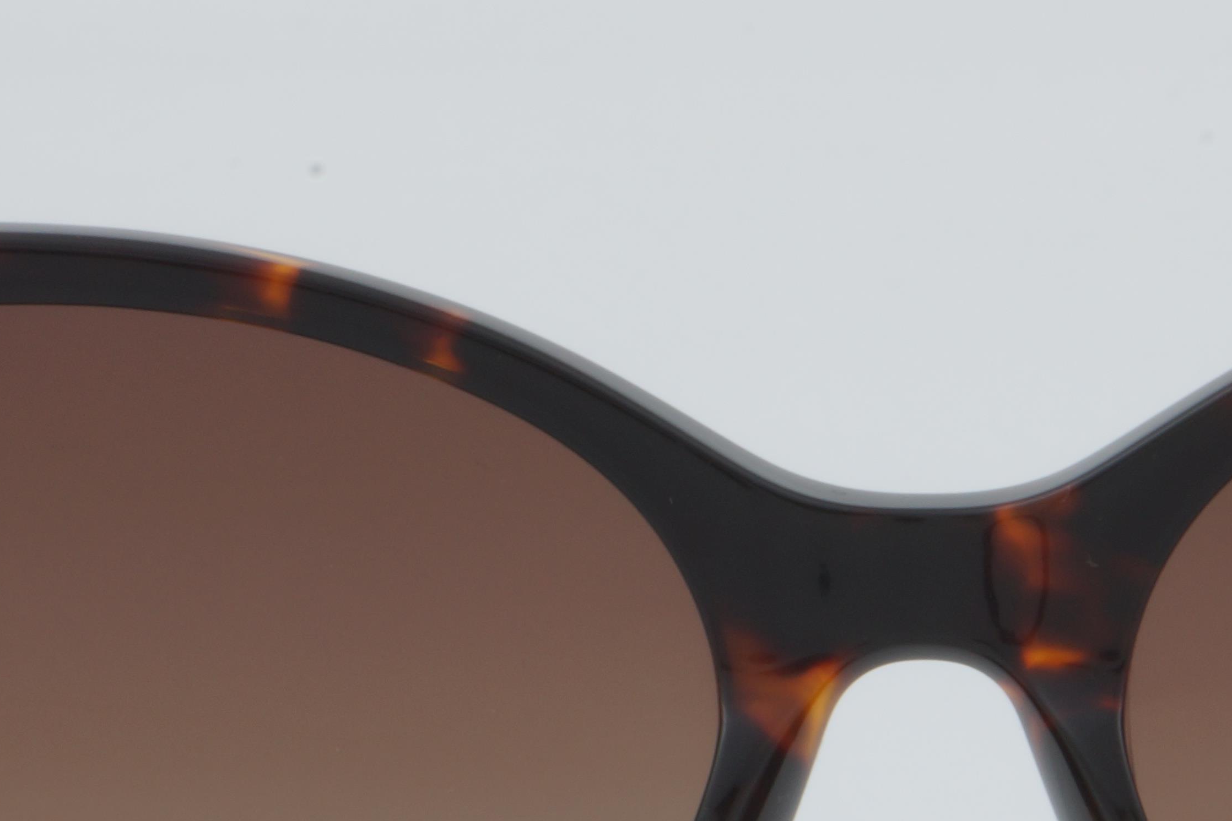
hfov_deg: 9.3
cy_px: 789
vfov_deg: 6.2
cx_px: 922
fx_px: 7575
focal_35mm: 221
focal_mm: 55
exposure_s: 1/3
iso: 100
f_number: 32
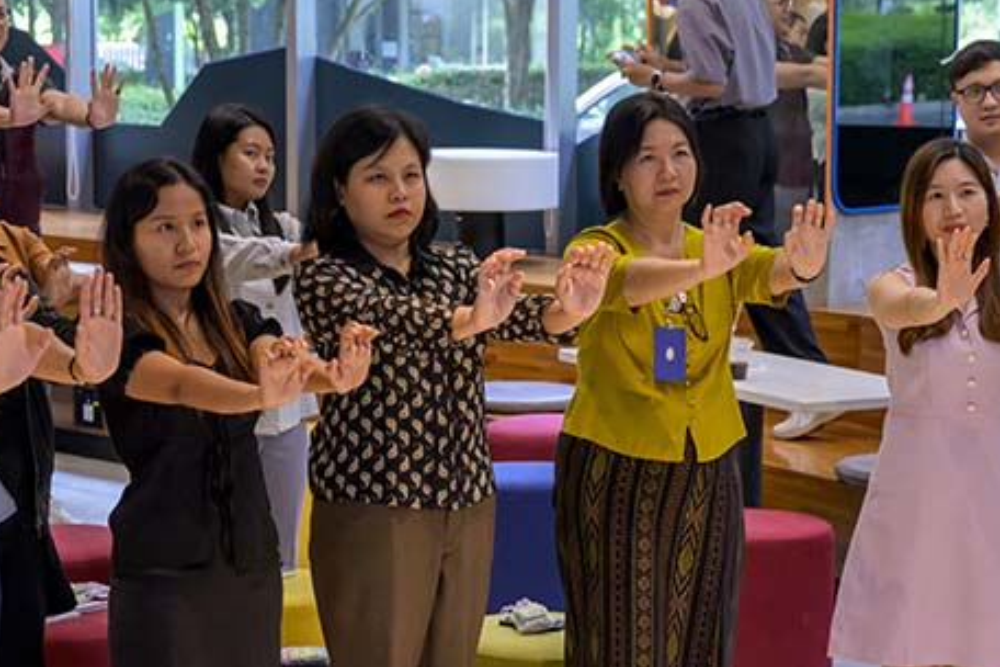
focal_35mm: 101
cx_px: 423
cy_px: 437
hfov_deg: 20.2
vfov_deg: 13.5
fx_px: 2805
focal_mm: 48
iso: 4000
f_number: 4
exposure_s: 1/200
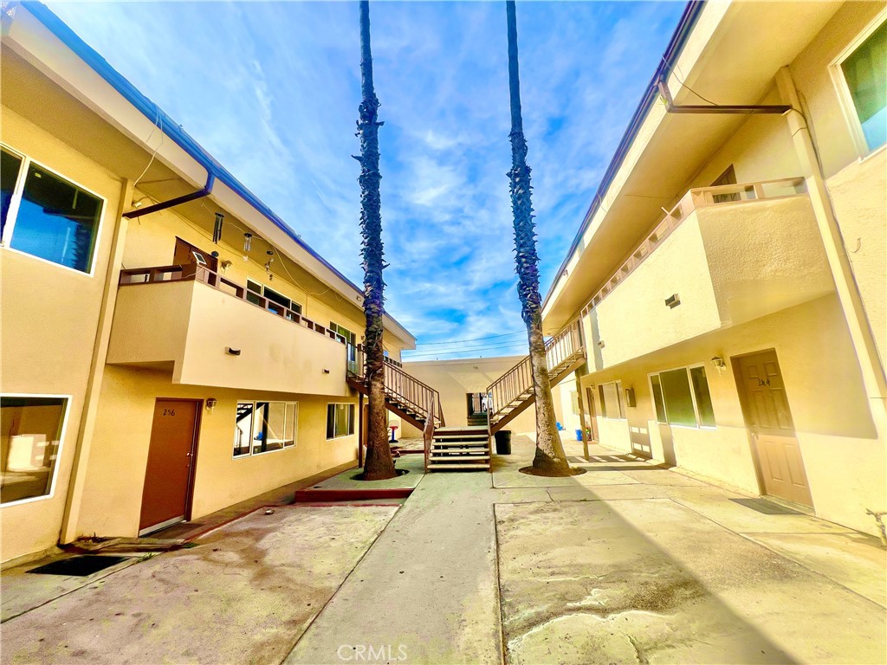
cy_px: 332
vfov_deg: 89.9
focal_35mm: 13
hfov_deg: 106.2
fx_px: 333
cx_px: 444
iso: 32
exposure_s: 1/1815
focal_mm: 1.57
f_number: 1.8
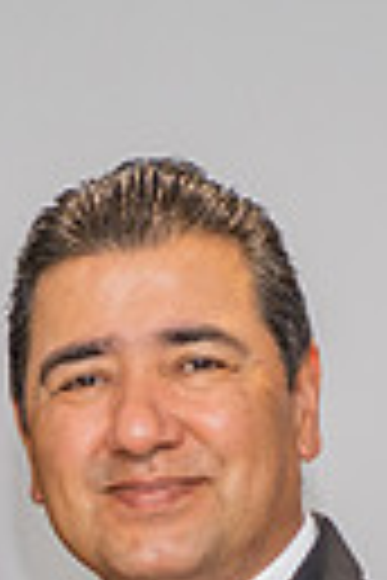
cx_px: 143
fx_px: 3966
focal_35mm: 246
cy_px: 953
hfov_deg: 5.6
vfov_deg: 8.1
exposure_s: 1/160
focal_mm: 47
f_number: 4.5
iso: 640
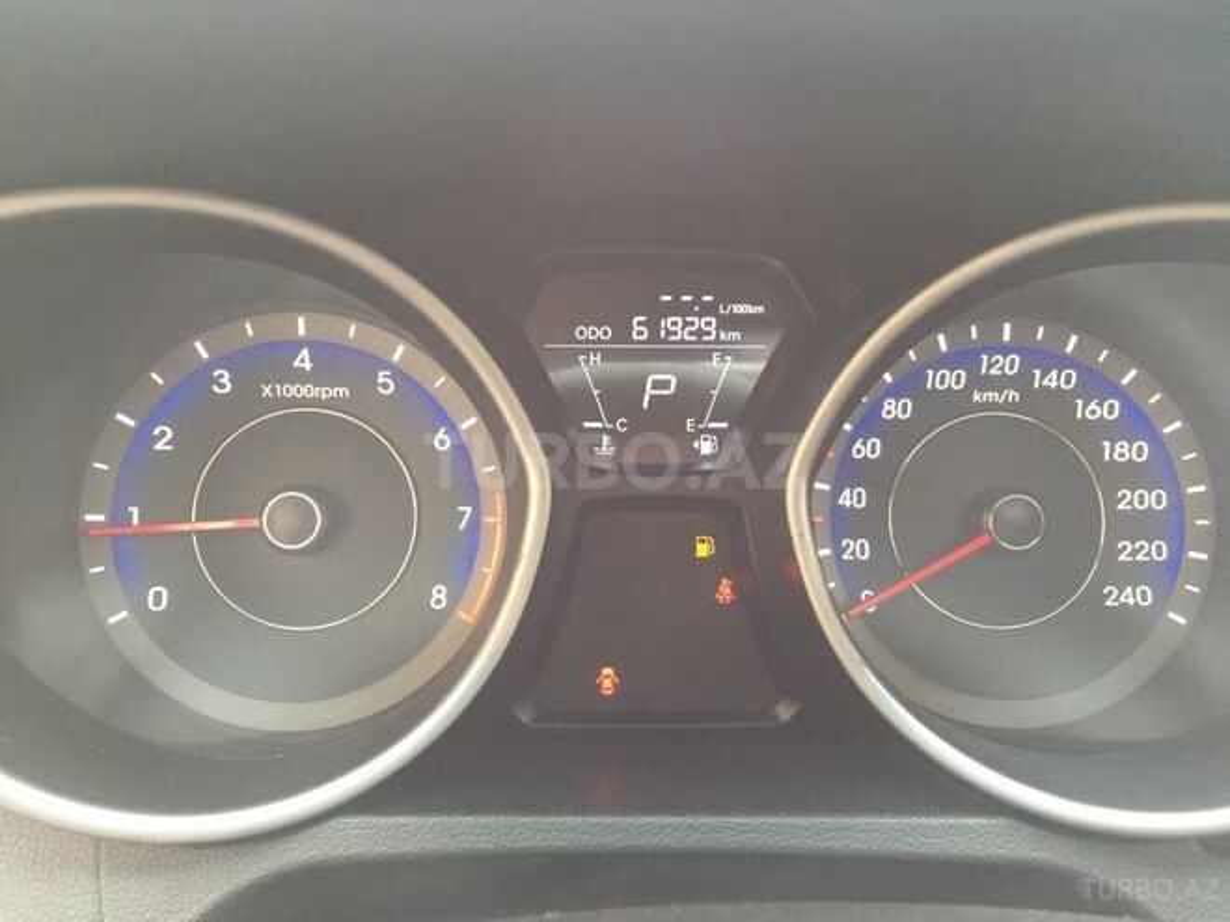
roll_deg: -1.5
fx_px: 1030
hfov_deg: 61.7
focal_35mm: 29
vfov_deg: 48.2
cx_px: 615
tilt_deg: -16.4
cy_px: 461
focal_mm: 4.15
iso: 125
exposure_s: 1/33
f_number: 2.2
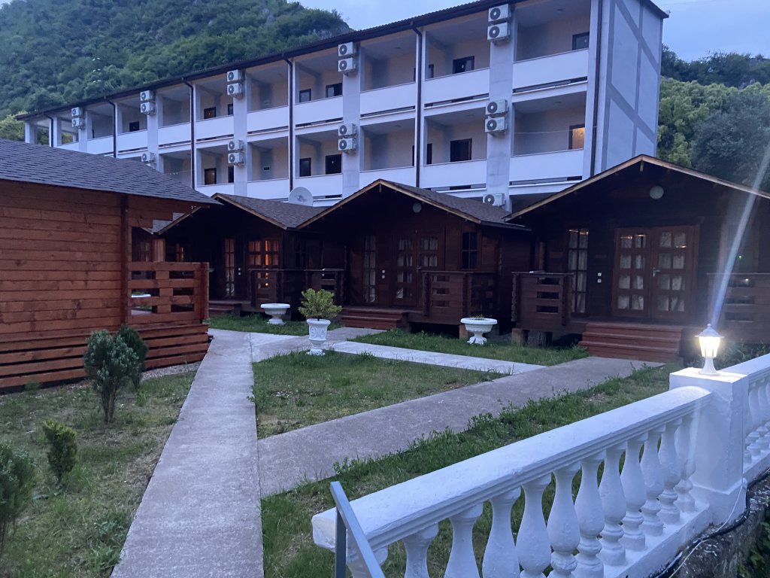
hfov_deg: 67.3
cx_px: 385
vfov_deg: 53.1
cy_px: 289
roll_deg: +0.3
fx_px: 578
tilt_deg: -2.3
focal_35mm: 26
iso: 640
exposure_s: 1/30
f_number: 1.8
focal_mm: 4.25
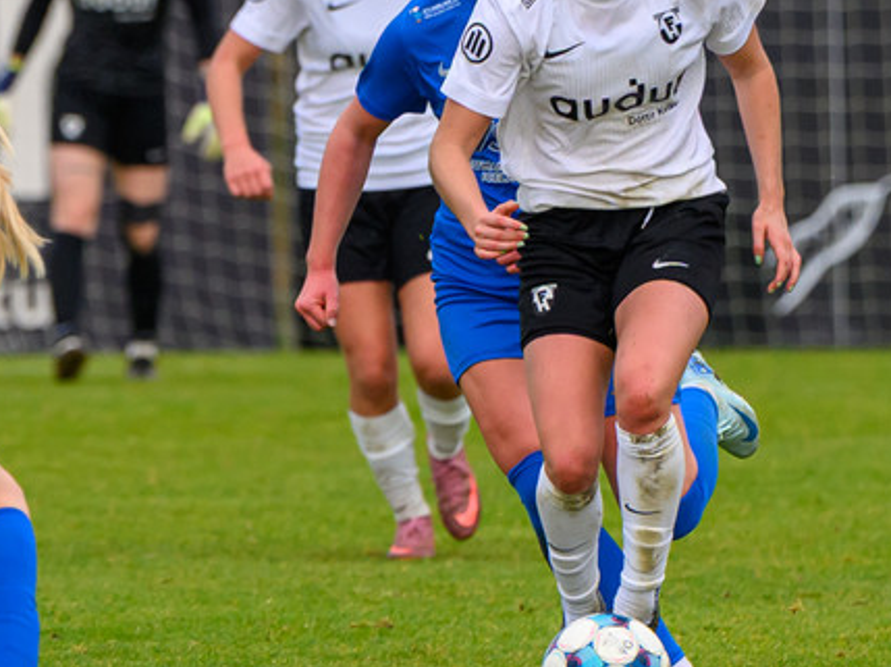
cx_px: 566
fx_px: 33382
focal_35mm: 1298
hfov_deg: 1.5
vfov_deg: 1.1
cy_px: 96
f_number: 6.3
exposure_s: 1/1000
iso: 1100
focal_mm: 400
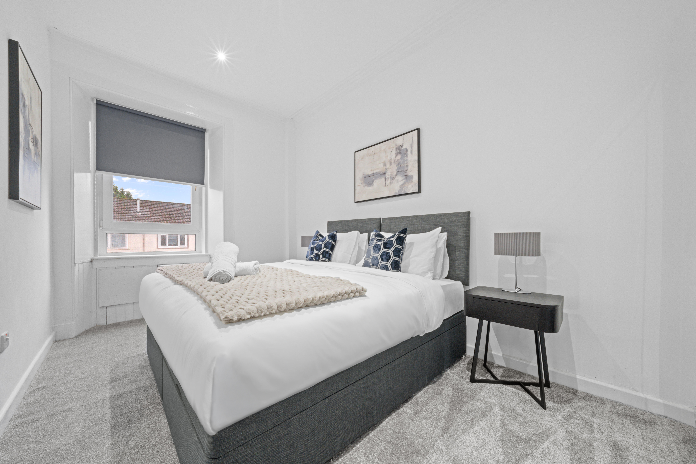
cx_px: 348
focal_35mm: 12
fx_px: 232
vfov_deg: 90.0
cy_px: 232
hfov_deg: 112.6
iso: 800
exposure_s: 4
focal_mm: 12
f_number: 18
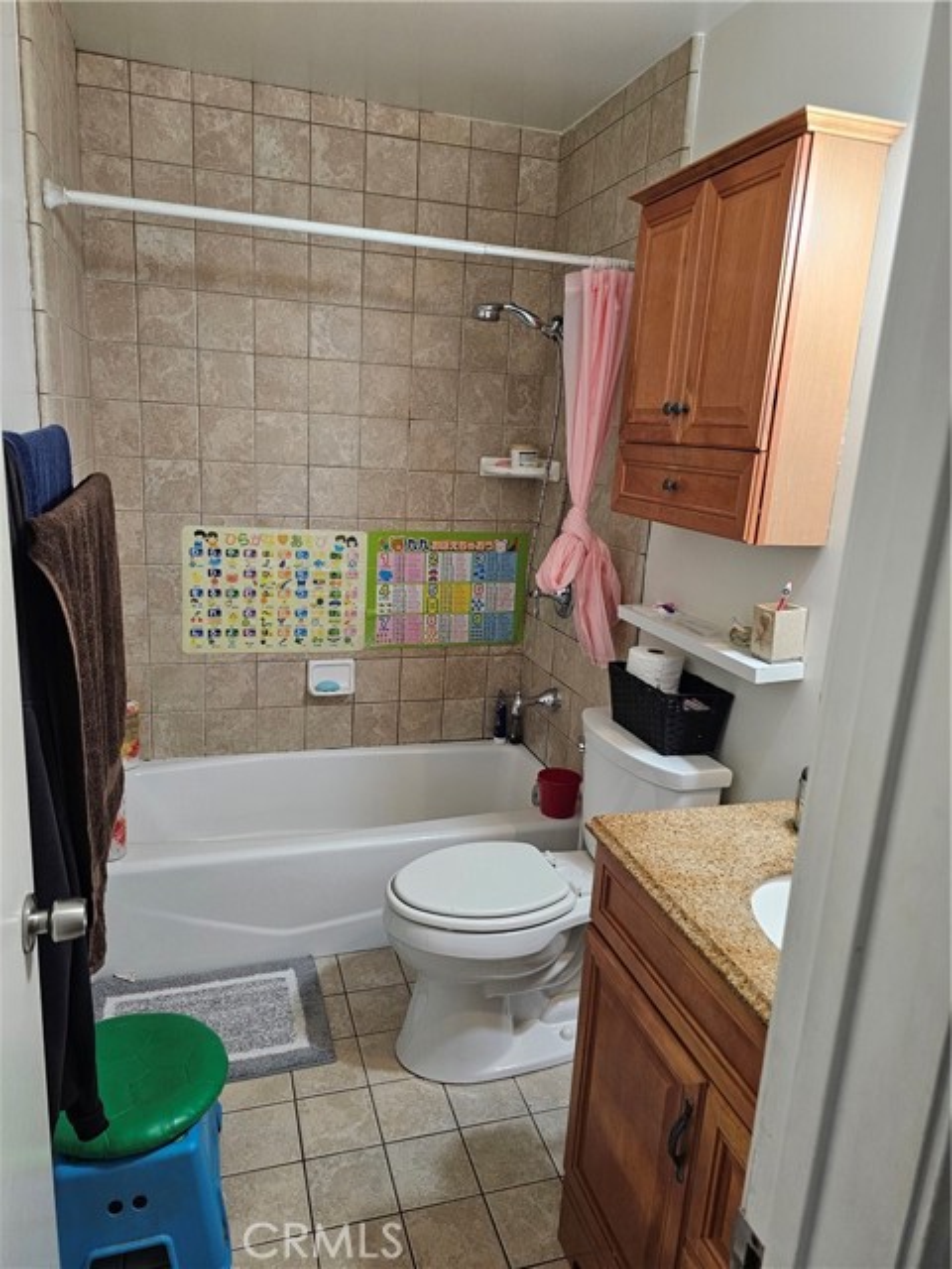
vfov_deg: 73.9
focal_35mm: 23
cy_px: 634
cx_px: 476
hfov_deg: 58.9
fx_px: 843
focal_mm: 6.3
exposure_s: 1/120
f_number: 1.7
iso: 500
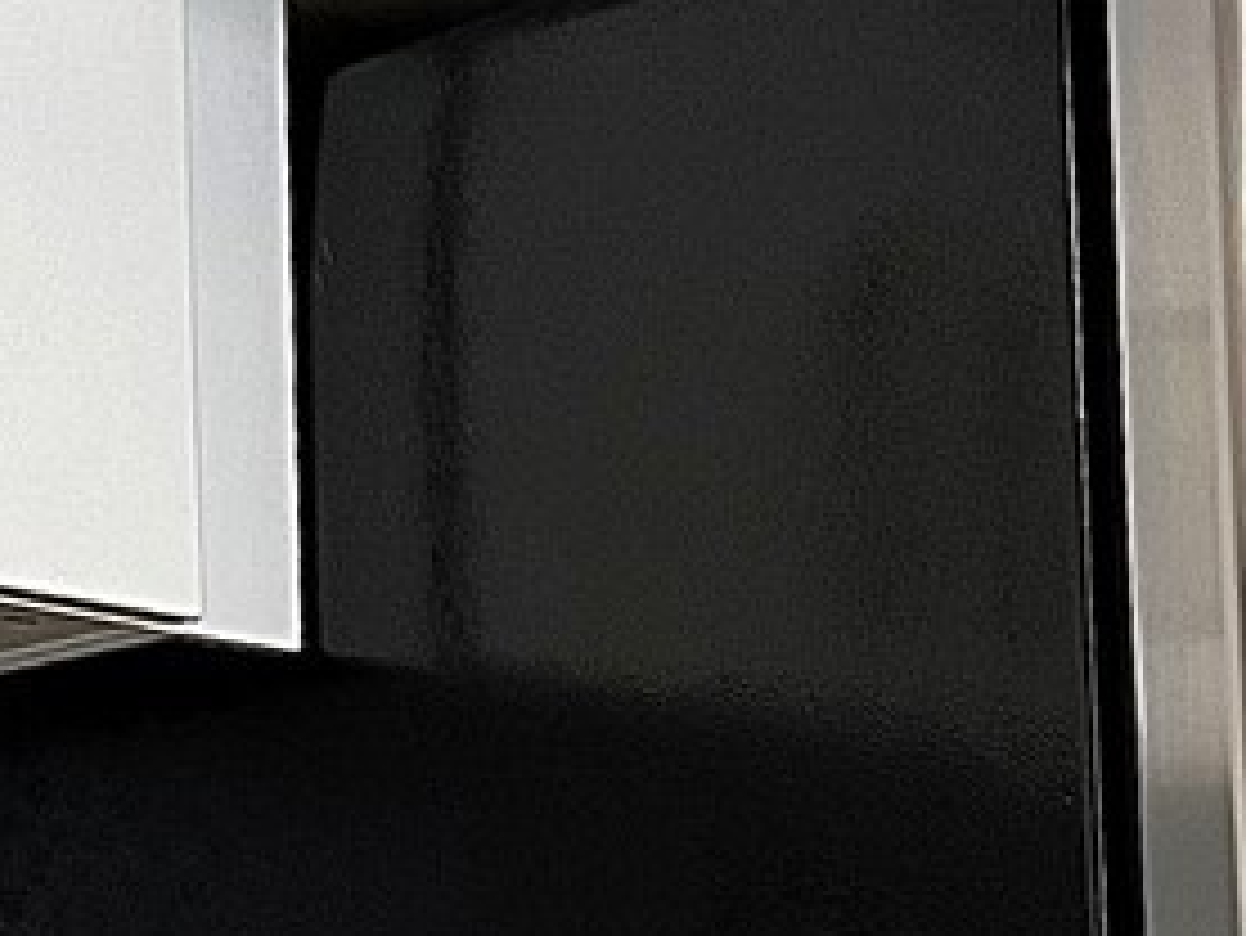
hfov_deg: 12.7
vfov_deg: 9.3
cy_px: 1894
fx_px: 5402
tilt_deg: -3.4
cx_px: 1651
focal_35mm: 150
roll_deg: +1.3
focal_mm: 5.7
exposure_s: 1/60
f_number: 1.5
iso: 160
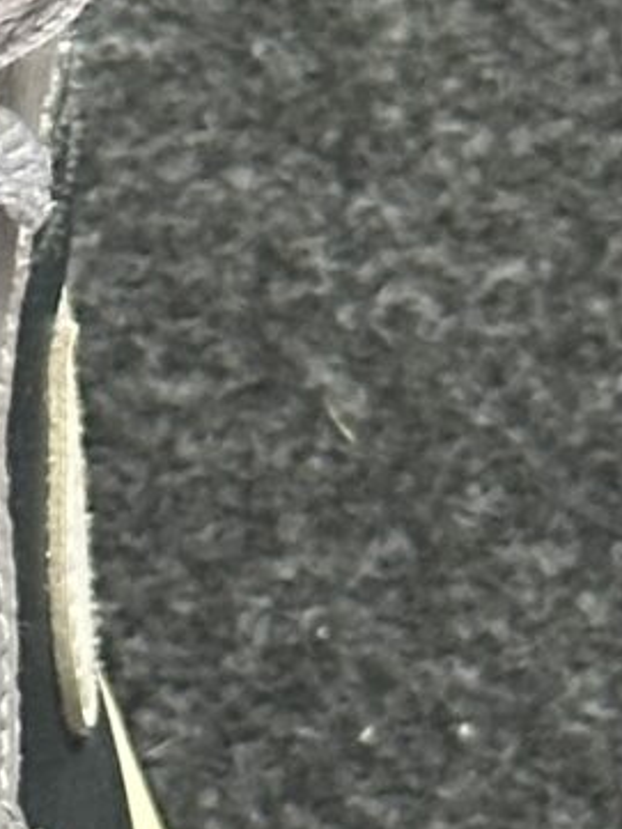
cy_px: 749
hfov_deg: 4.3
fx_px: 8141
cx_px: -953
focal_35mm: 340
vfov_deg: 5.8
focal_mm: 6.86
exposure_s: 1/33
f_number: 1.78
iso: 500
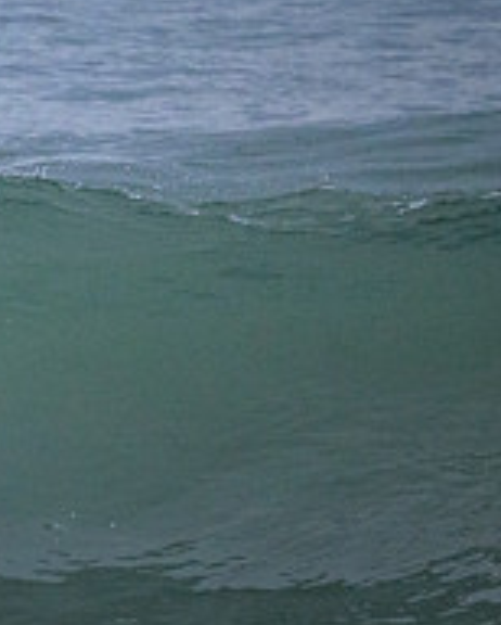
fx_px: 41896
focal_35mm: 2264
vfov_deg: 0.9
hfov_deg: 0.7
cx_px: -429
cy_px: 194
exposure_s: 1/2000
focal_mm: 800
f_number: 11
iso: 5600
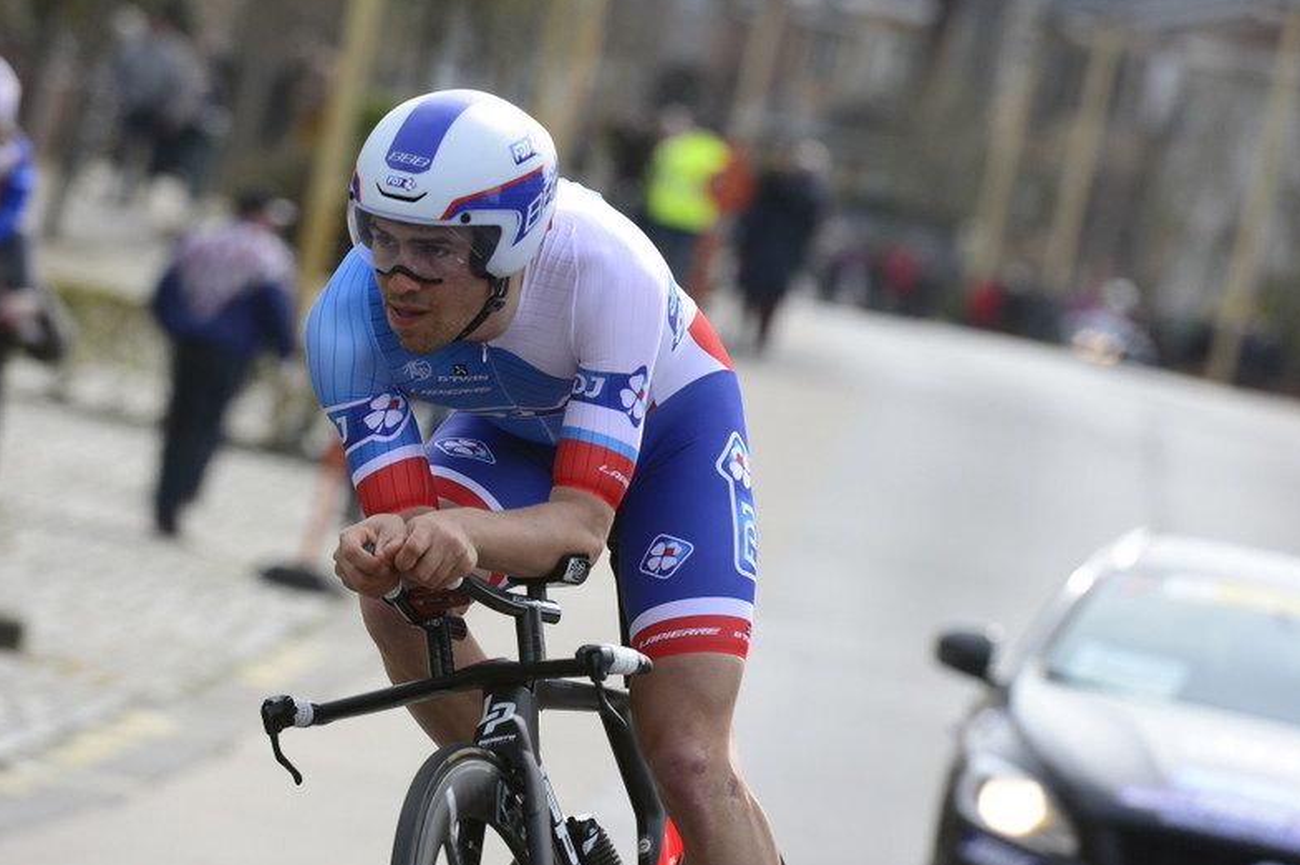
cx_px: 657
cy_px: 429
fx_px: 14726
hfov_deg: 5.1
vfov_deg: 3.4
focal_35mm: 408
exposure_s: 1/1000
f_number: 9
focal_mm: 400
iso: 1000
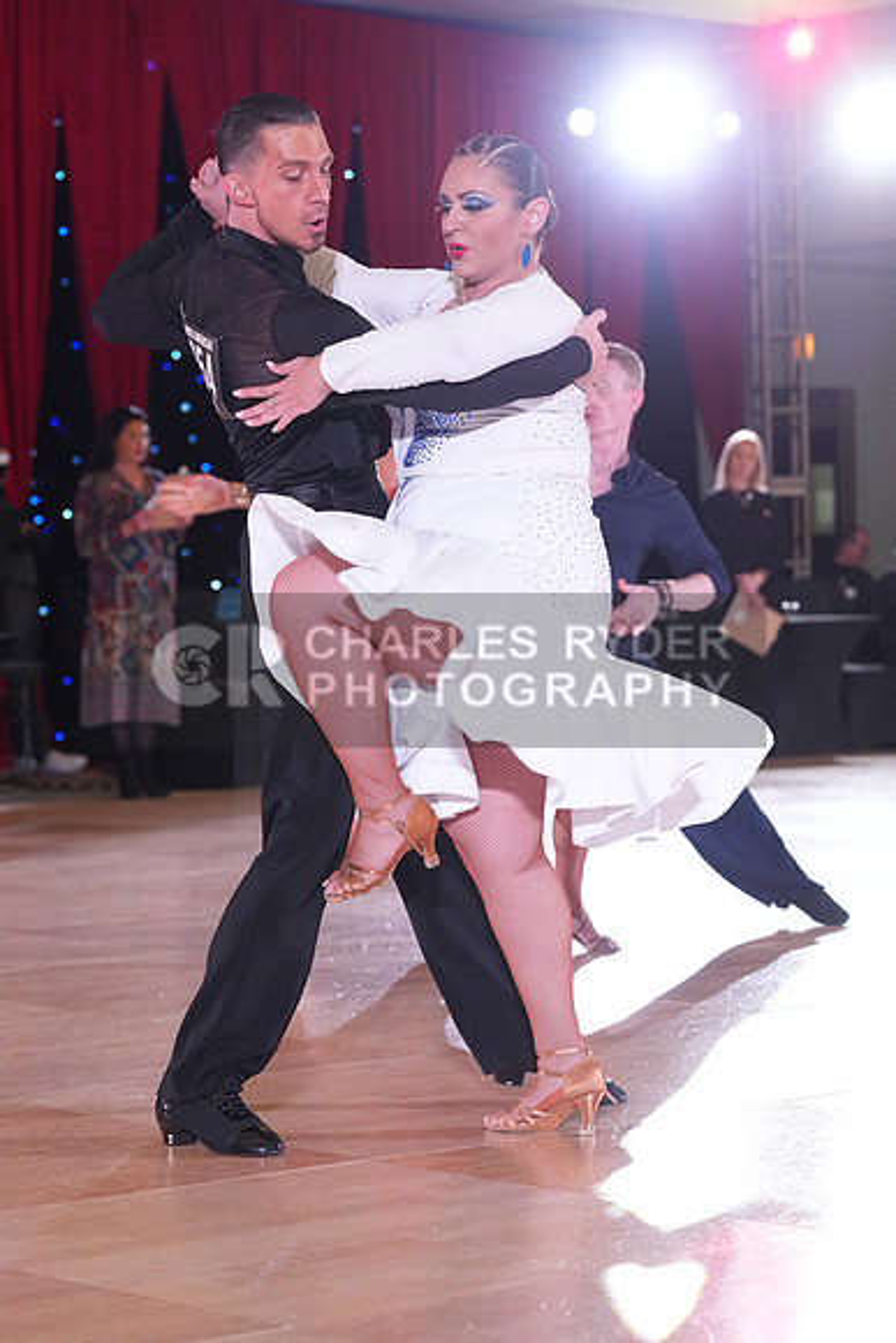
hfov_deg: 14.6
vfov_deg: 21.7
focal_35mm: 94
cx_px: 448
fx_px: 3507
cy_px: 672
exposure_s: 1/250
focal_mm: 94
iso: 3200
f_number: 4.5
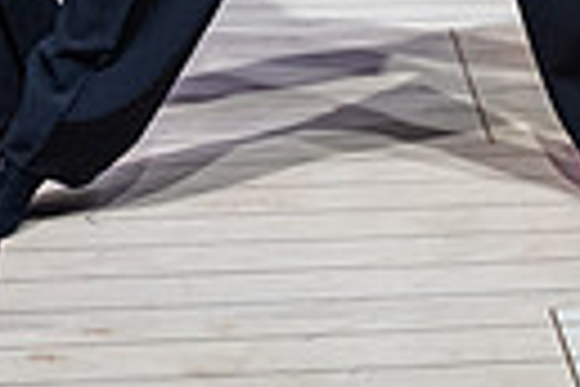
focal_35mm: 161
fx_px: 2594
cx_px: 643
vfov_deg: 8.0
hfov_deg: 12.5
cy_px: -480
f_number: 2.8
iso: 3200
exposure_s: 1/400
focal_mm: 35
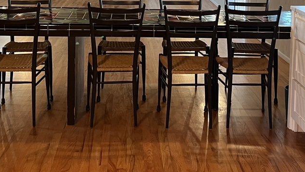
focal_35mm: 64
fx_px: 518
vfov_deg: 18.1
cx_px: 150
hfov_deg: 32.8
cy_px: -23
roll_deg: -0.7
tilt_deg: -4.7
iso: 125
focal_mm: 5.1
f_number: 1.6
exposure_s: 1/60
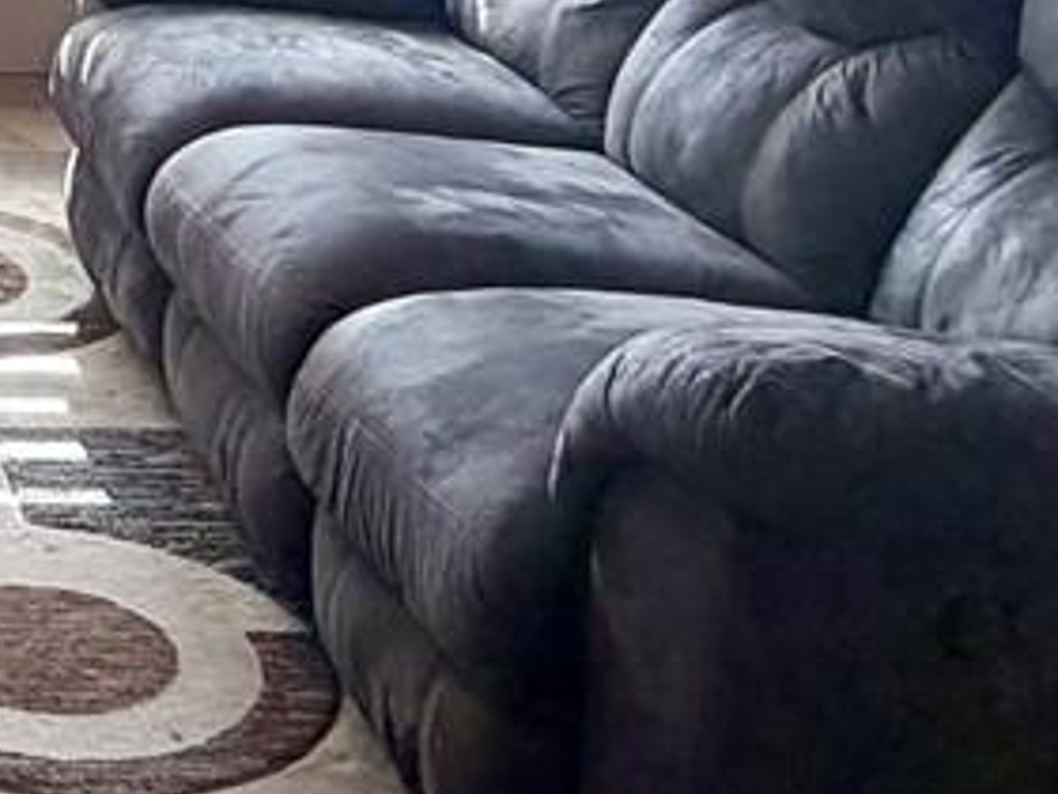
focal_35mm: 80
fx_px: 2445
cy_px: -518
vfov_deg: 16.2
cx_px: -453
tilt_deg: -2.0
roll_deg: -0.5
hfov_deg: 21.2
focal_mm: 2.22
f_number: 2.2
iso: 200
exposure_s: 1/121
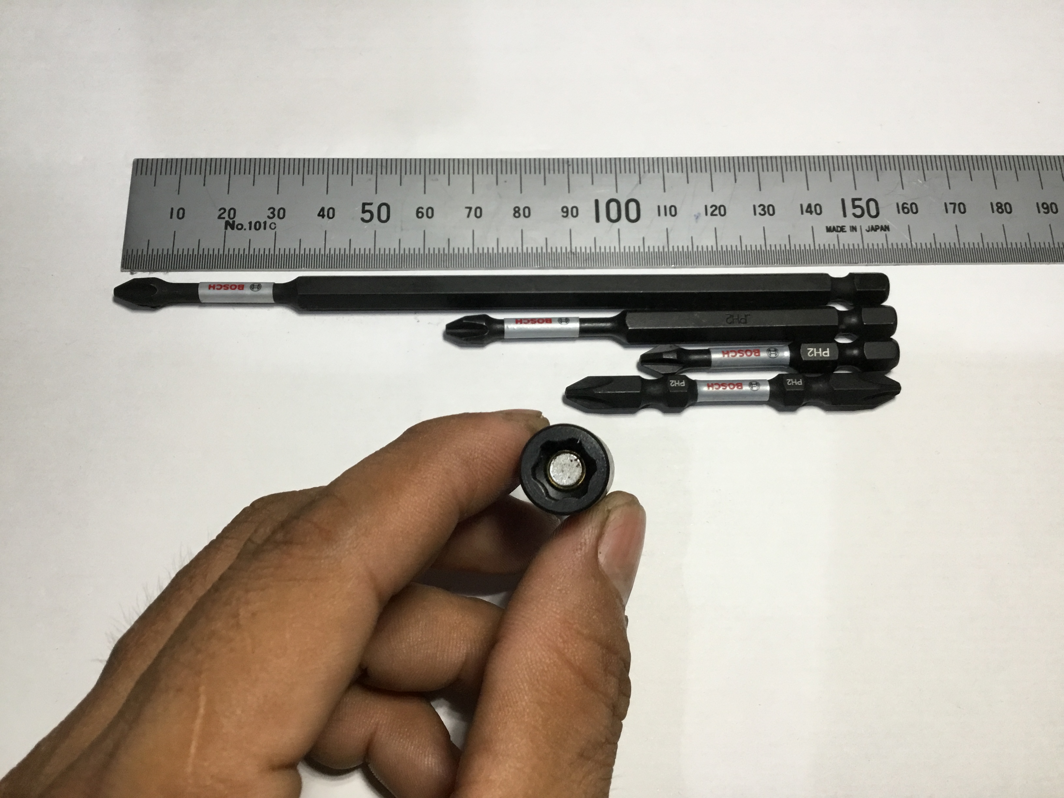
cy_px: 399
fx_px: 953
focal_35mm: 31
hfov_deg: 58.4
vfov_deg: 45.4
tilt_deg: -72.6
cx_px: 532
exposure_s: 1/33
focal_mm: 3.3
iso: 64
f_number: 2.4
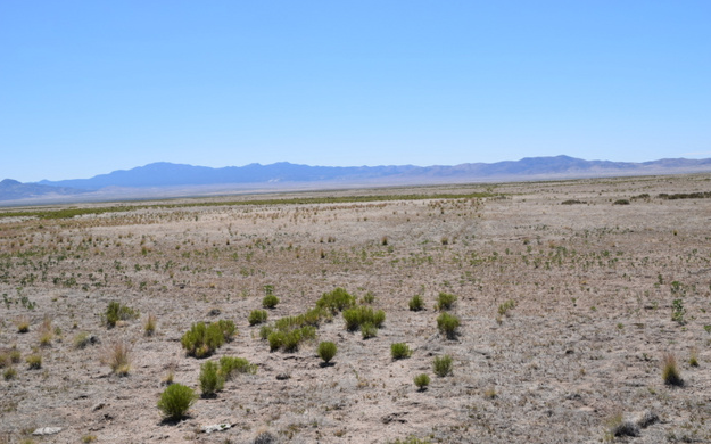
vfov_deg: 27.4
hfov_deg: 42.7
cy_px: 213
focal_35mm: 47
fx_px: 910
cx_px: 361
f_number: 10
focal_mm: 30
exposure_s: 1/400
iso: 200
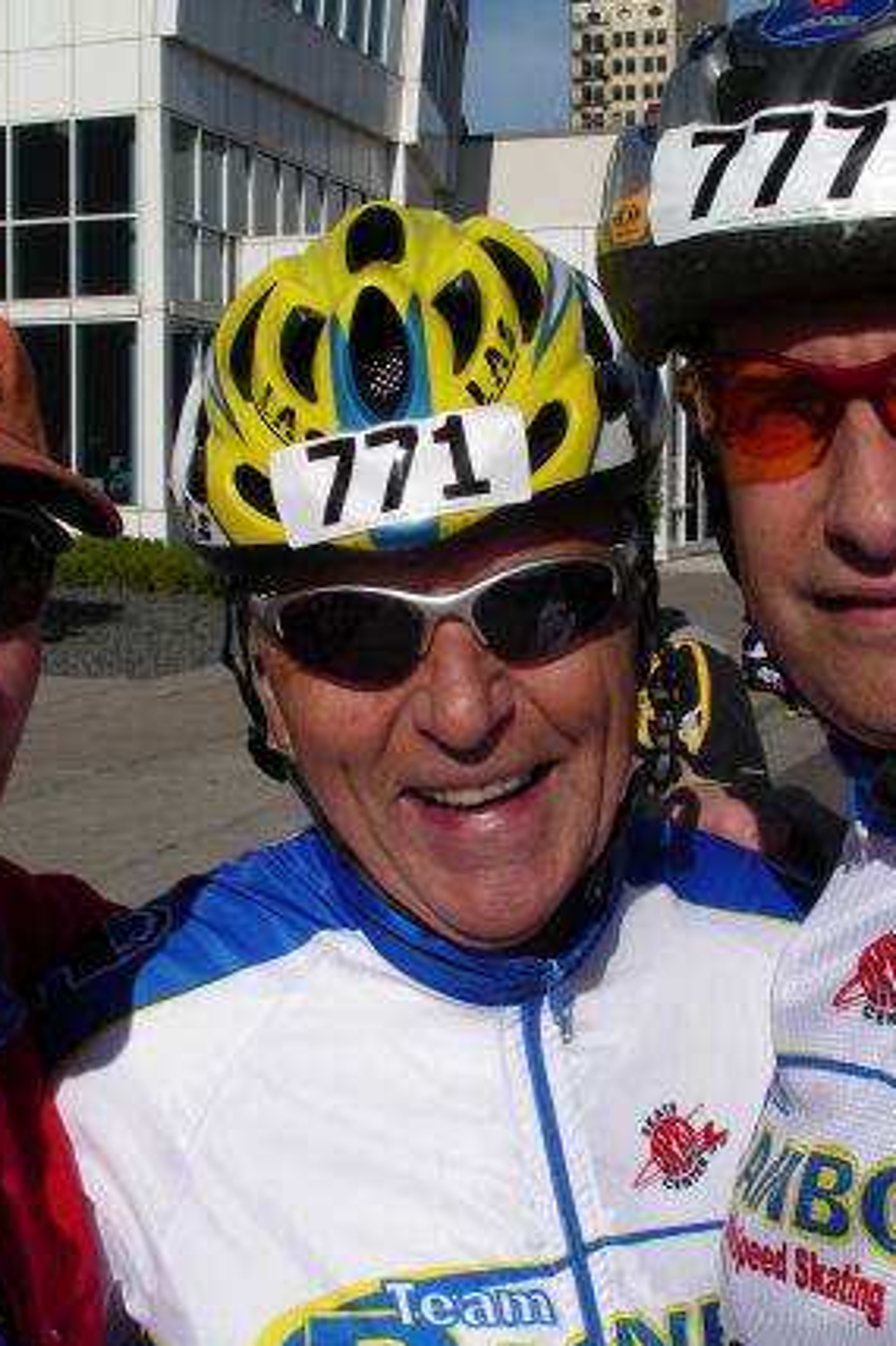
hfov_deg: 24.6
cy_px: 668
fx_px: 2055
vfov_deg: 36.3
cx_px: 413
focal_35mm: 55
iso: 80
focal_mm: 7.8
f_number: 7.8
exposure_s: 1/400
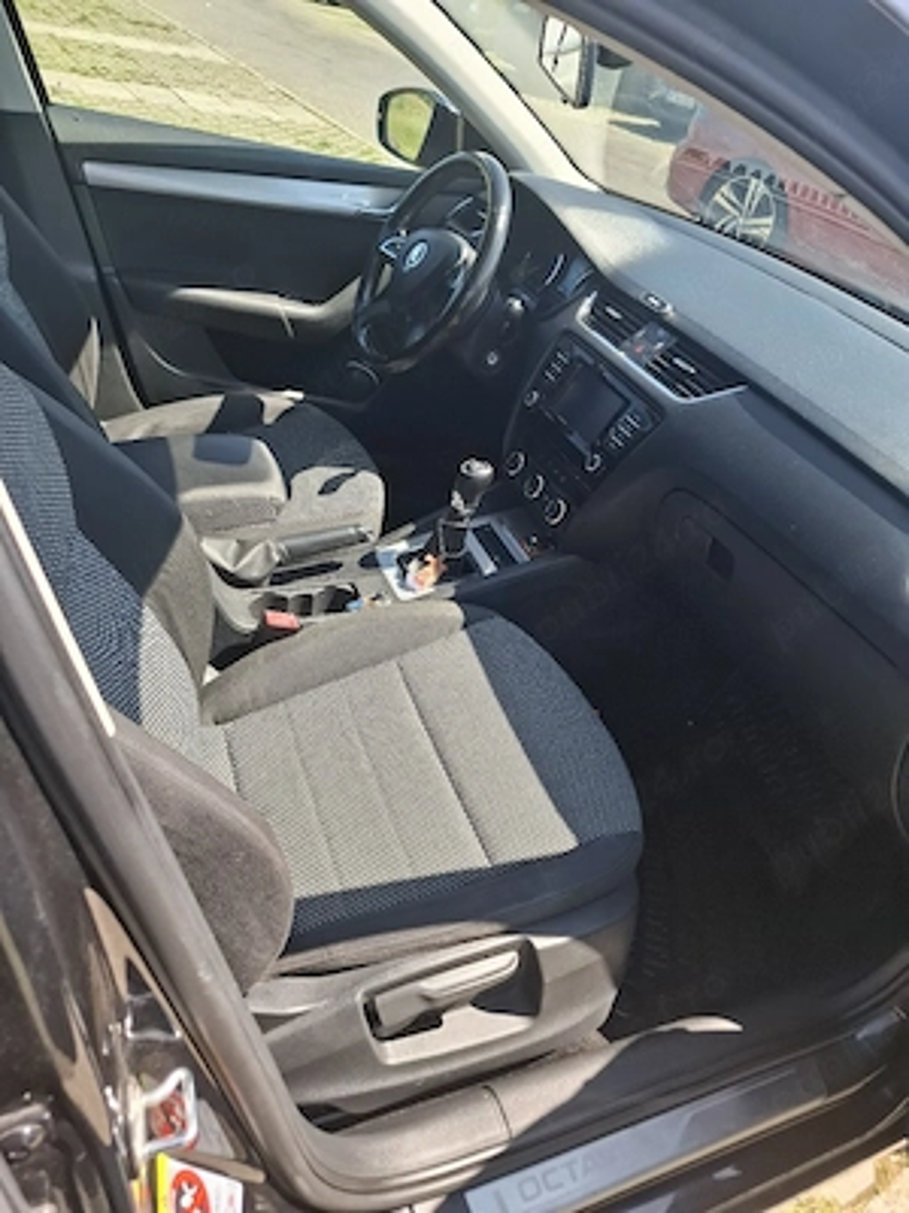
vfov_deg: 73.9
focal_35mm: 23
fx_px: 805
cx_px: 454
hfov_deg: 58.9
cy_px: 606
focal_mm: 5.54
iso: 50
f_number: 1.8
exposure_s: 1/435
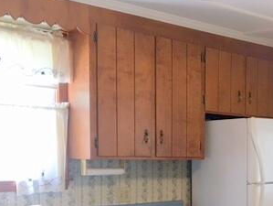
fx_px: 490
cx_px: 252
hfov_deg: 29.7
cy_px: 192
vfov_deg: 23.0
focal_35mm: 62
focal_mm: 4.15
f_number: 2.2
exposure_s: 1/30
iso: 64
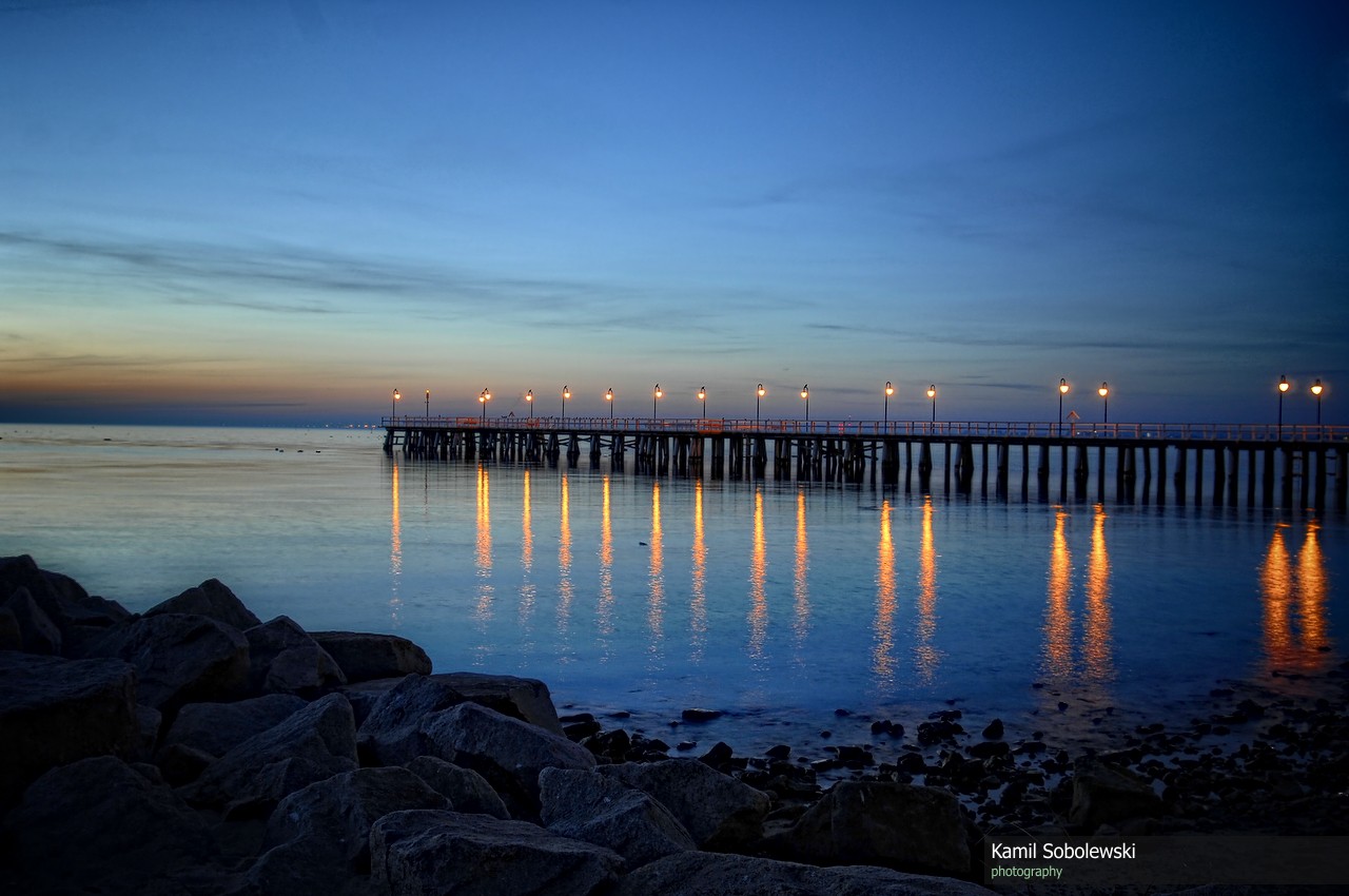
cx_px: 674
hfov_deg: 55.2
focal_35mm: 34
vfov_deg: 38.3
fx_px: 1291
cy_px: 448
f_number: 5
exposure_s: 1.6
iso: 100
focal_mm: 23
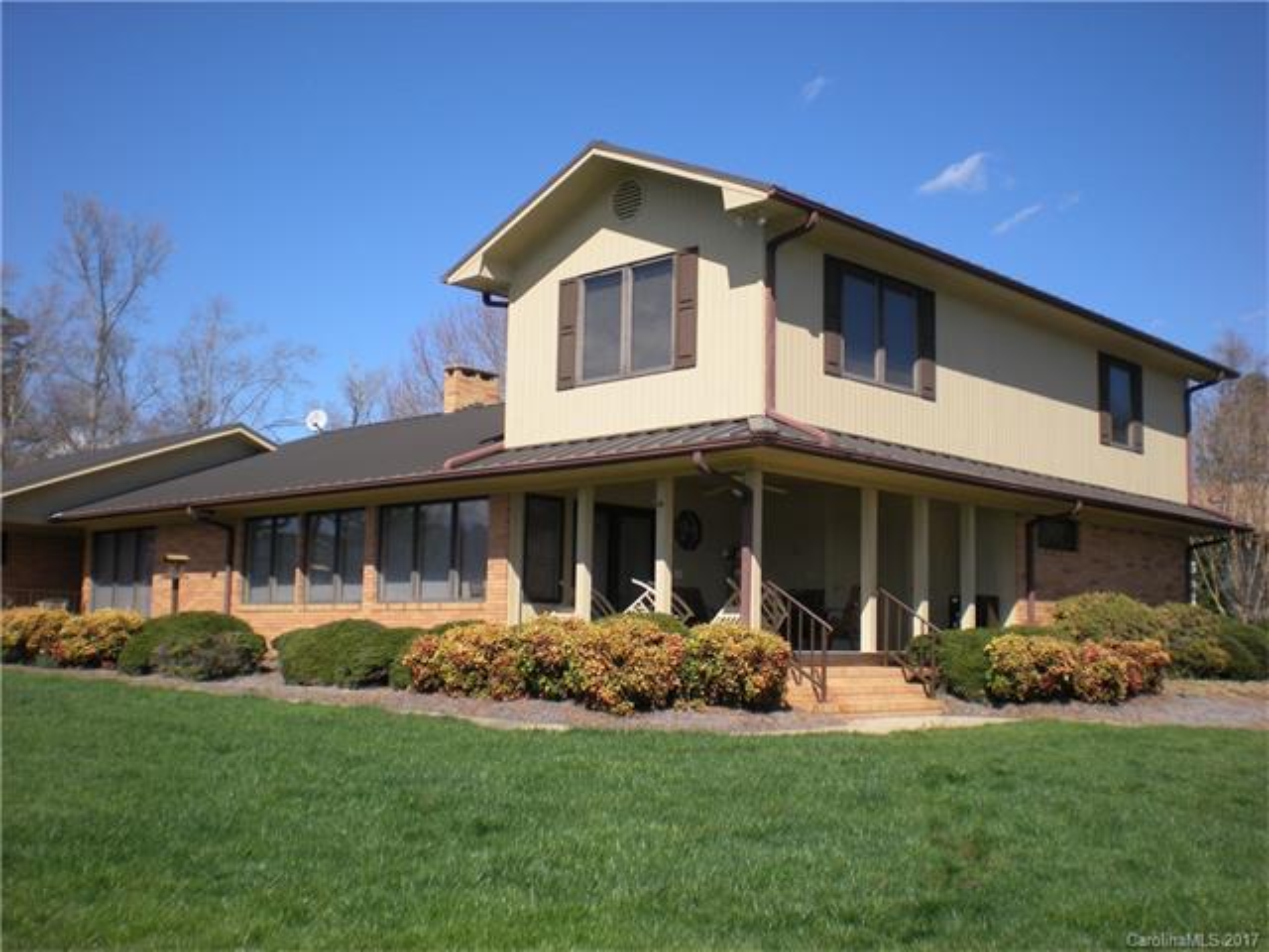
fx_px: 1393
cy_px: 476
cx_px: 634
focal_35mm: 38
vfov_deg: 37.7
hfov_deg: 49.0
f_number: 4.6
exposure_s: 1/489
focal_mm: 6.3
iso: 64
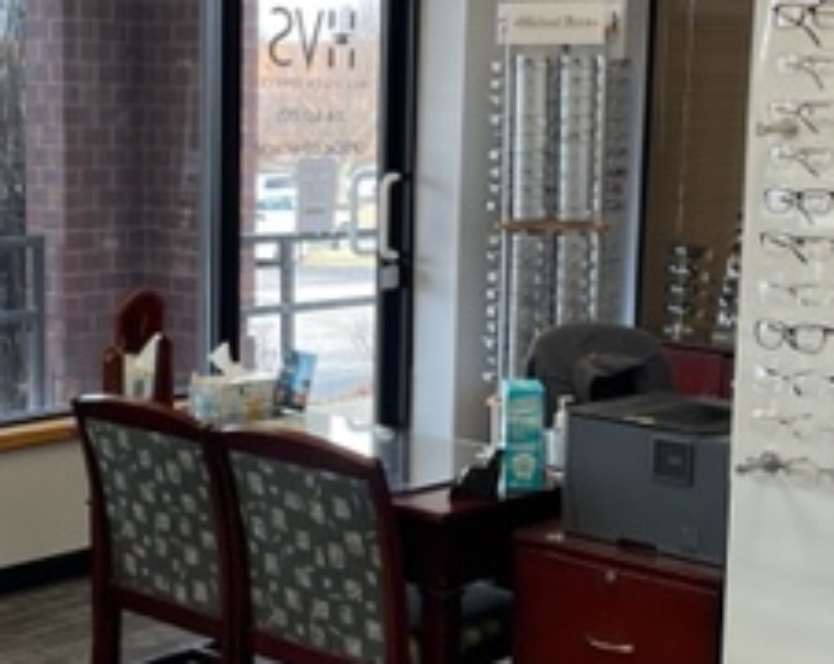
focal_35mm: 72
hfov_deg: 26.4
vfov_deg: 21.2
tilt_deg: -8.6
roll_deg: -1.1
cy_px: 376
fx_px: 1774
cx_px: 321
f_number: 1.6
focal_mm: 4.2
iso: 80
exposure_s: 1/120
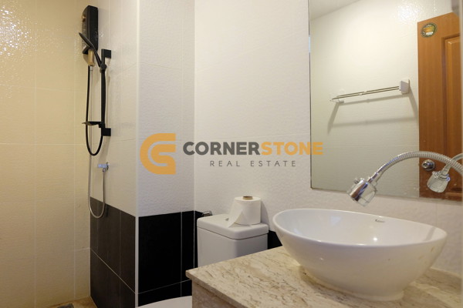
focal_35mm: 24
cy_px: 154
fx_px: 309
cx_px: 232
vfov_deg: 53.1
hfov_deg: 73.7
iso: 1600
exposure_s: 1/30
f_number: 3.5
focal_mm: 16
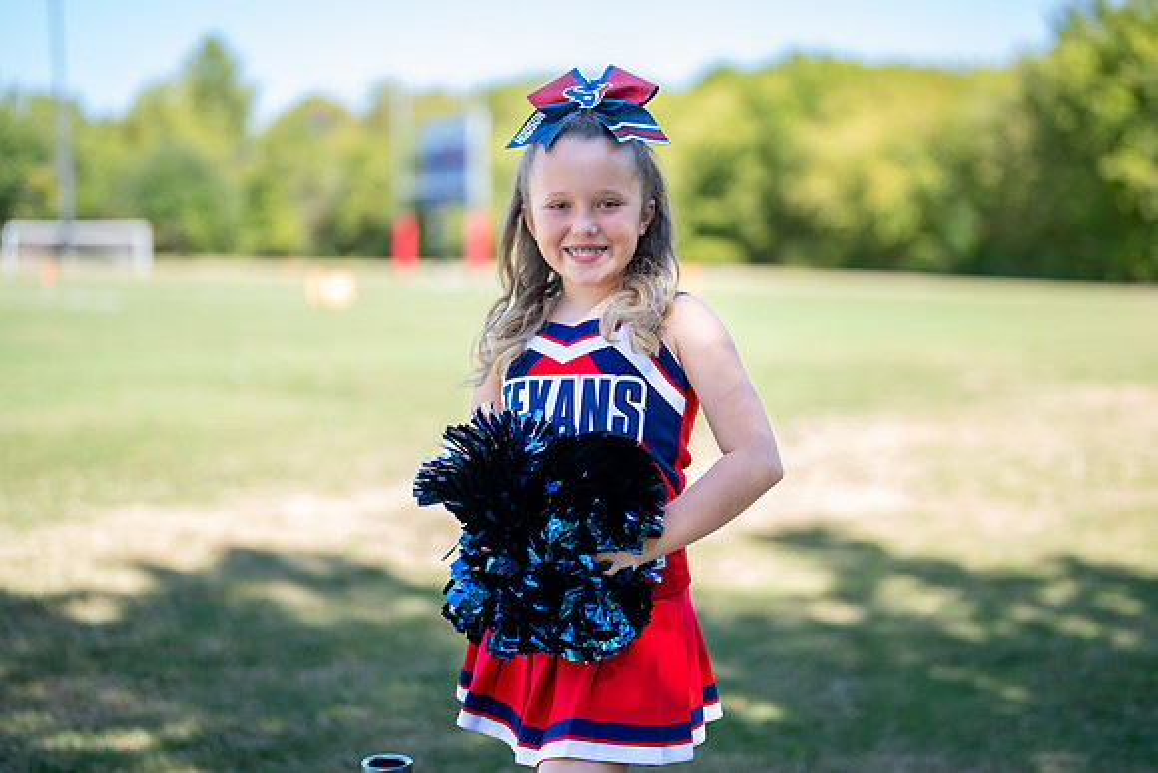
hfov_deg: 35.9
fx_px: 1787
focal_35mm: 56
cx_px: 611
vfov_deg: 24.4
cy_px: 374
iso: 100
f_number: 1.2
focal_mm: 50
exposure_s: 1/1250
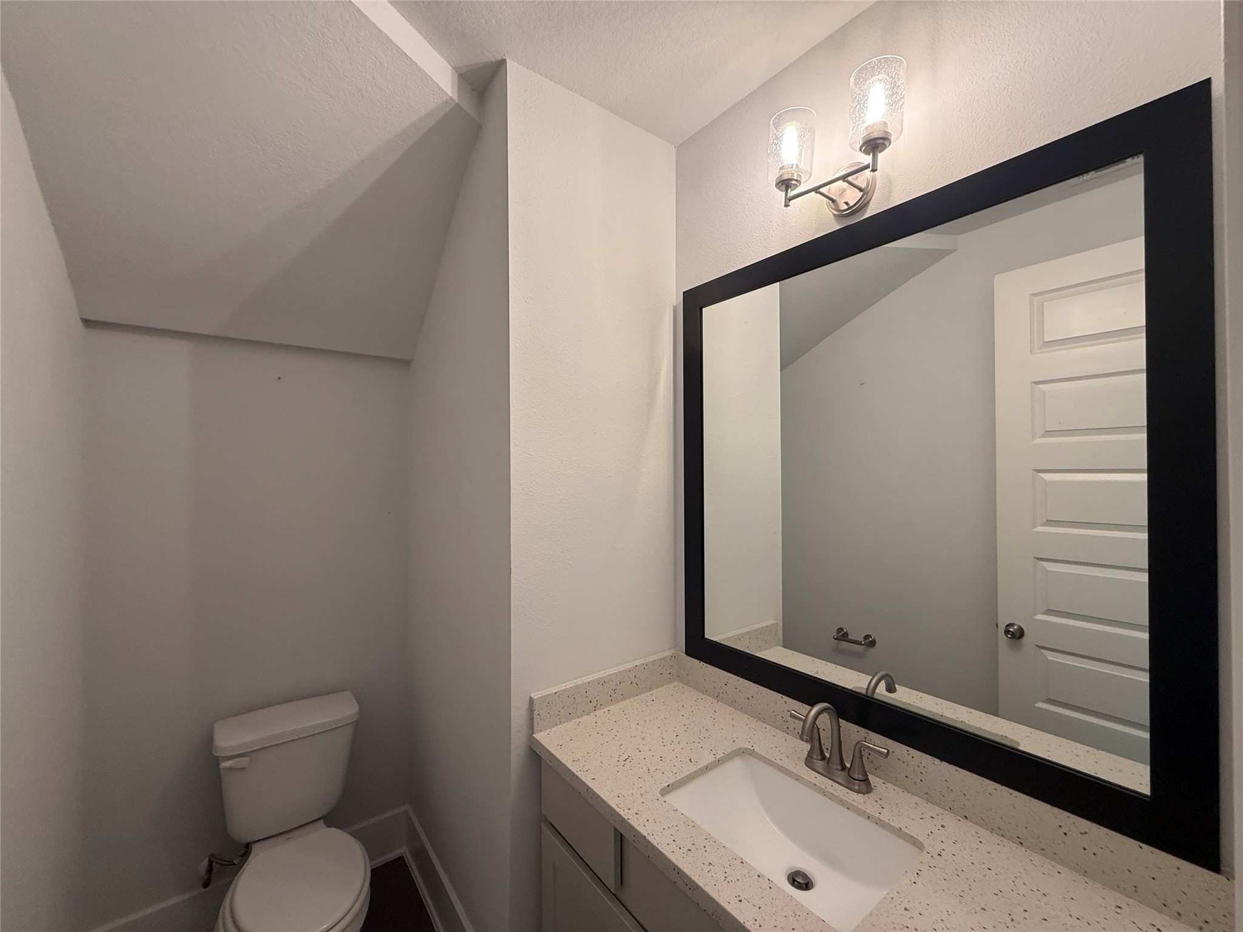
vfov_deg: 85.7
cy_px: 466
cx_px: 622
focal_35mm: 14
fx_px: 503
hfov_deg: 102.1
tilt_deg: +1.1
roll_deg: +0.1
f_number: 2.2
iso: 200
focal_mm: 2.22
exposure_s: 1/60
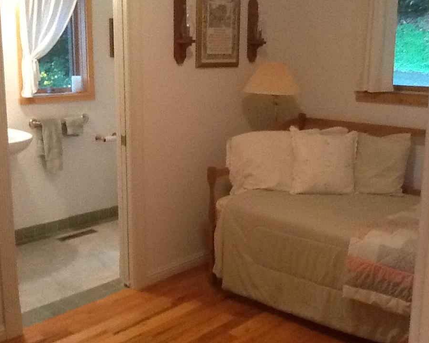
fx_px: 584
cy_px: 171
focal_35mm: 46
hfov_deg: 40.3
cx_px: 214
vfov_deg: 32.8
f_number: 2.4
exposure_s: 1/24
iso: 320
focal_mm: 2.03
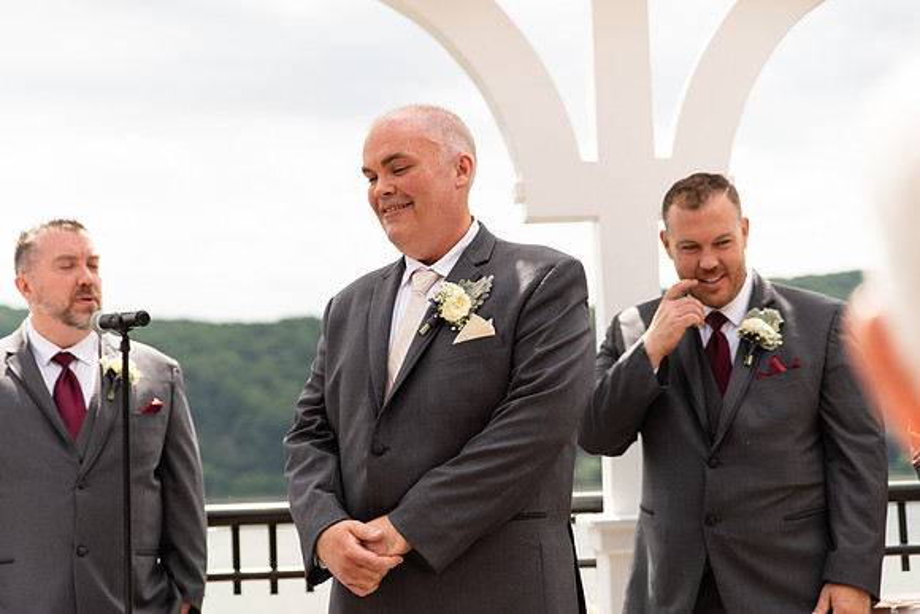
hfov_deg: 30.1
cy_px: 307
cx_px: 460
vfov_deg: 20.3
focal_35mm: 67
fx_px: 1713
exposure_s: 1/2000
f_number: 2.8
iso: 125
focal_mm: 67
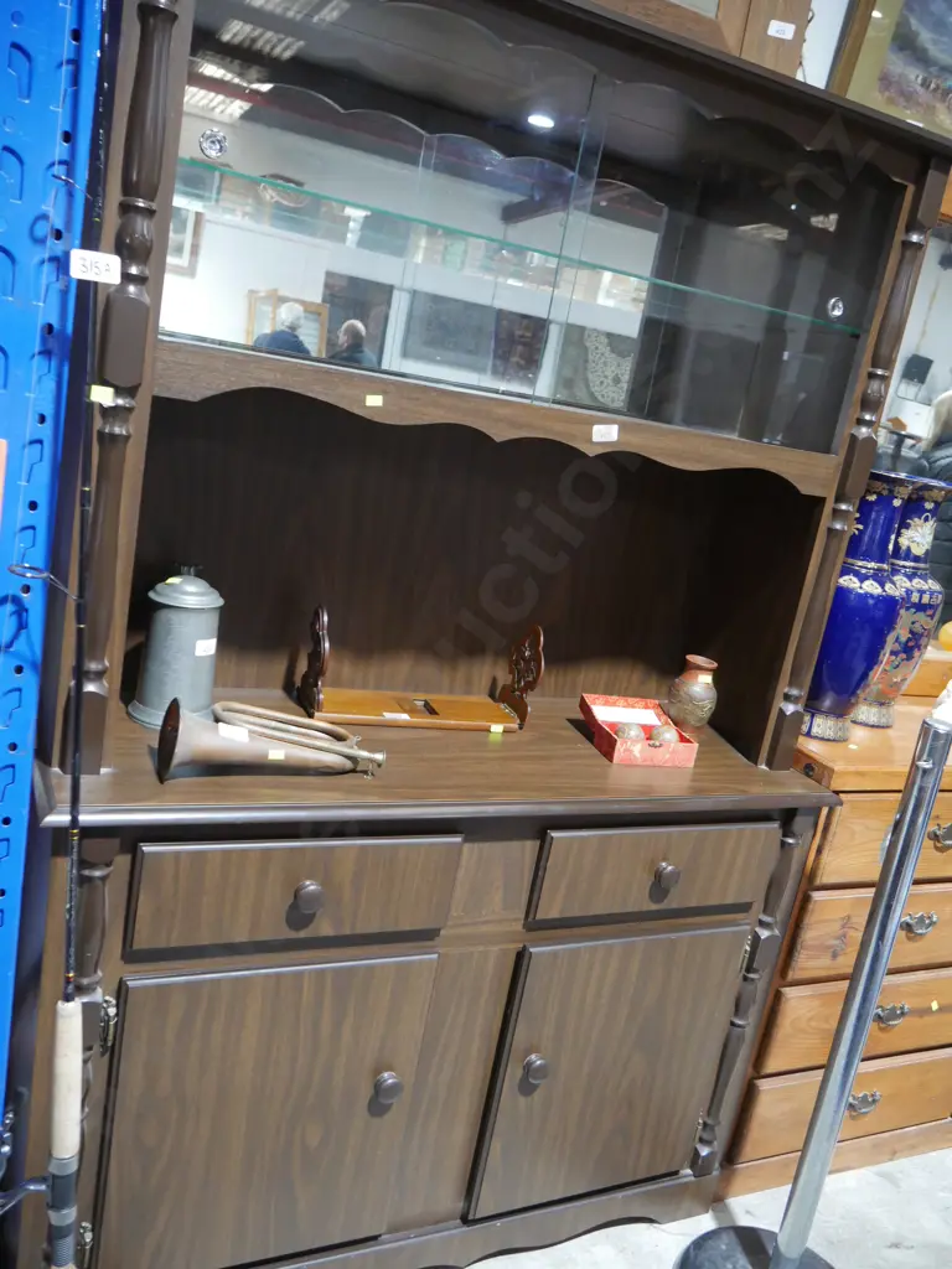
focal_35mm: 28
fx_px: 1027
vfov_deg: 63.4
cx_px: 476
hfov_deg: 49.7
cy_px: 634
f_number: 3.5
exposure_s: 1/60
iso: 1250
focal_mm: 14
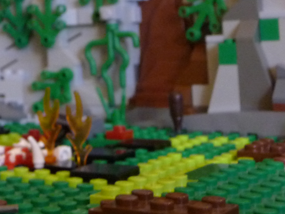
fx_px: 766
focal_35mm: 93
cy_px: -6
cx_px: -85
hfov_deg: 19.5
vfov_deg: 15.6
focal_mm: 5.3
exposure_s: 1/4
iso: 400
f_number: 3.5
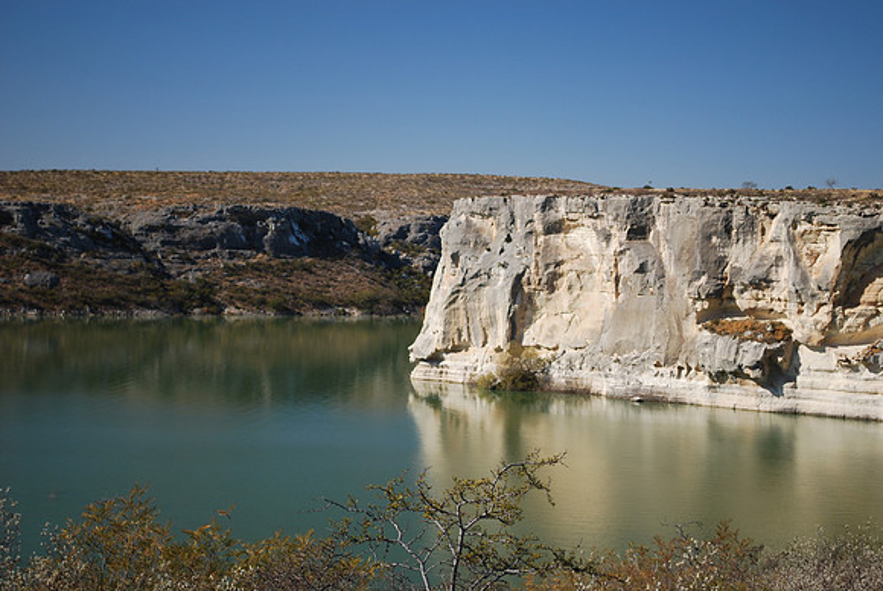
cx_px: 442
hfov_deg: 24.6
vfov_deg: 16.6
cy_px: 296
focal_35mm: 82
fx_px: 2026
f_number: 5.6
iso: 110
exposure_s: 1/125
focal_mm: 55
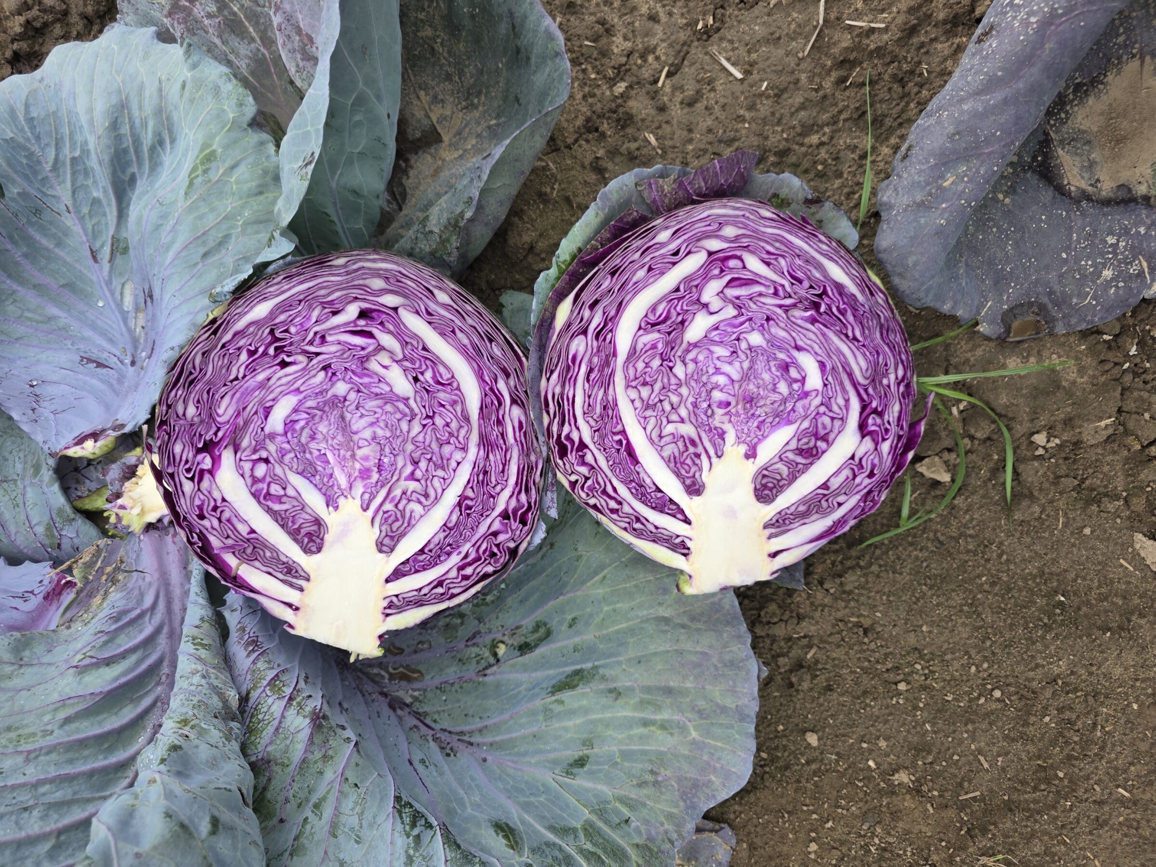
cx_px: 578
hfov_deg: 73.9
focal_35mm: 23
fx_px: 768
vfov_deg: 58.9
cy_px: 434
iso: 80
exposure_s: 1/1488
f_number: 1.7
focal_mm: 6.3
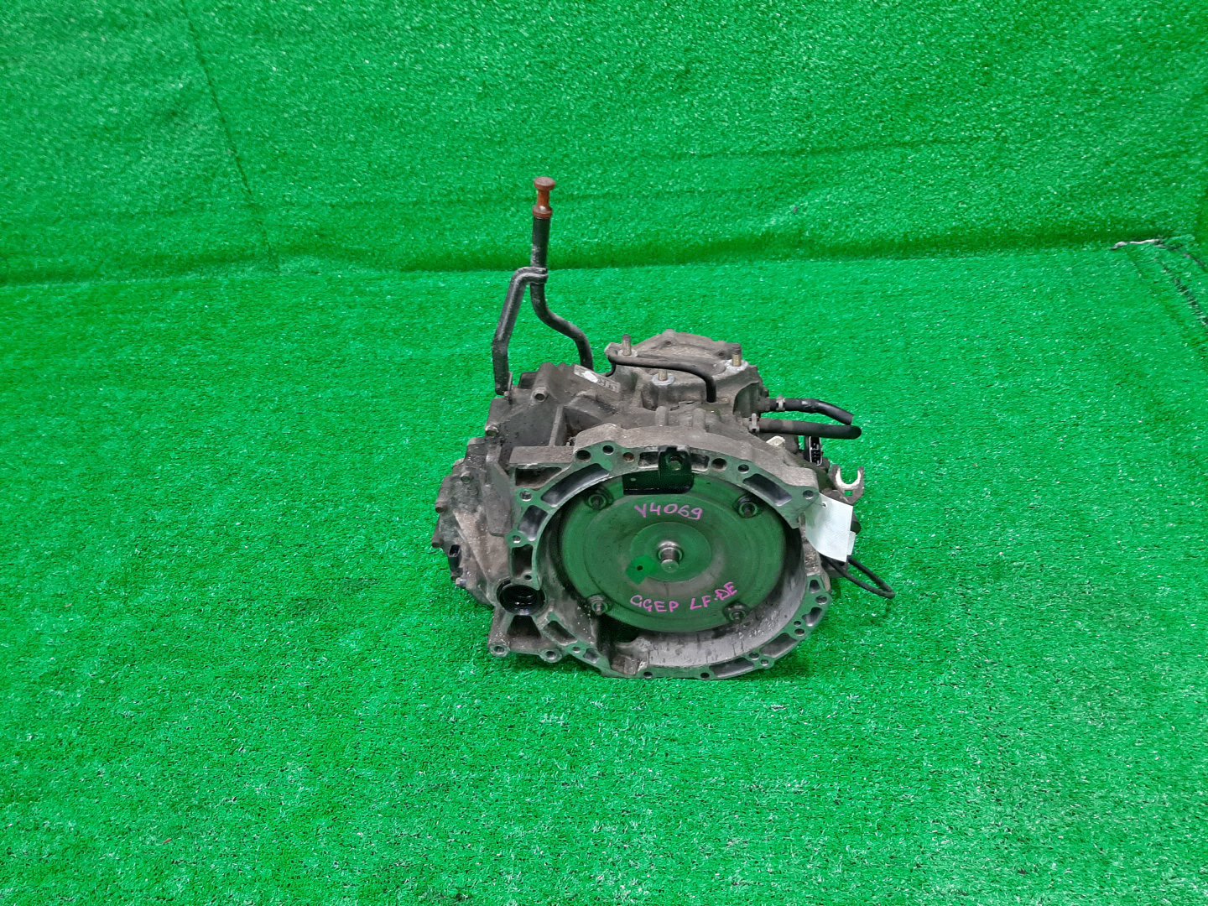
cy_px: 453
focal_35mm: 26
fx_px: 907
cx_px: 604
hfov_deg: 67.3
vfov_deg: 53.1
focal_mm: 3.93
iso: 148
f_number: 1.7
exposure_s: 1/50
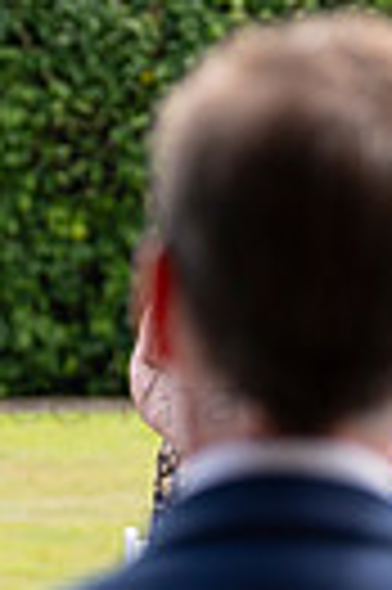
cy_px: 207
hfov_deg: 3.7
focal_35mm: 367
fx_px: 6010
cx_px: -270
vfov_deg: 5.6
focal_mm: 71.5
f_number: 3.2
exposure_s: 1/640
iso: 200
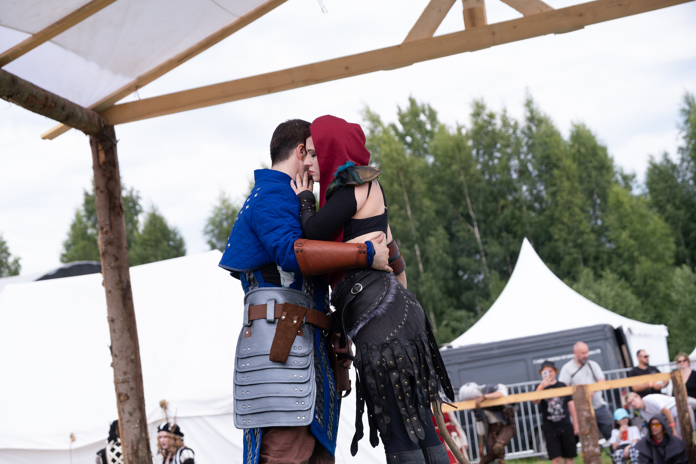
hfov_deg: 24.5
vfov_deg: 16.5
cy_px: 232
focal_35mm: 83
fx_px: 1605
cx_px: 348
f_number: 4
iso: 250
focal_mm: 55
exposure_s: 1/800
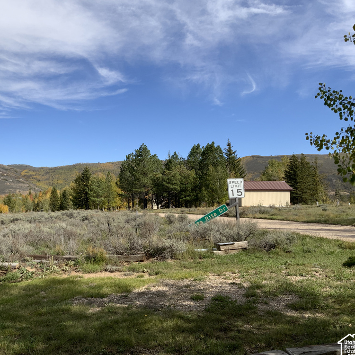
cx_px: 126
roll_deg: +0.2
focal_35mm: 35
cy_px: 181
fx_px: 406
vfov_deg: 47.2
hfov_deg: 46.7
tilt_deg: +1.1
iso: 16
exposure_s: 1/1848
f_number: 1.8
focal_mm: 3
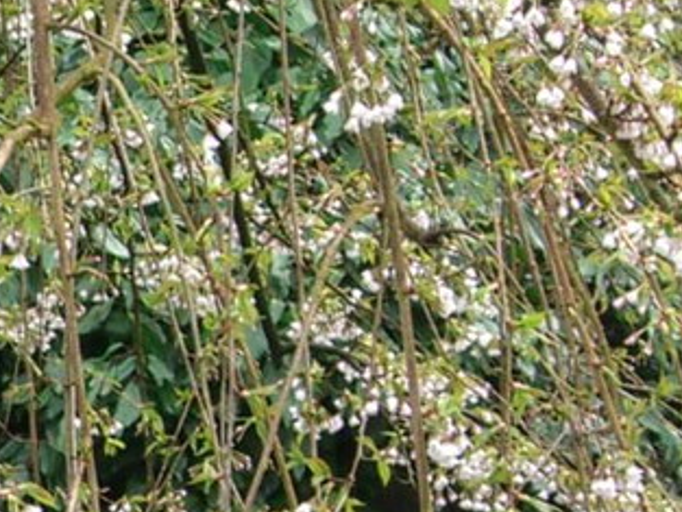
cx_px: -501
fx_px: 4632
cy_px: 377
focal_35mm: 235
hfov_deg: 8.2
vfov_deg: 6.3
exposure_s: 1/60
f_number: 4.4
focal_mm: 9.5
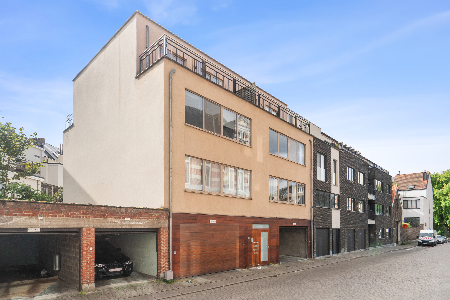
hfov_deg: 84.0
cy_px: 150
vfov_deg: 62.0
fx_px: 250
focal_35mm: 20
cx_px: 225
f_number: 11
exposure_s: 1/640
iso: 800
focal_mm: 20
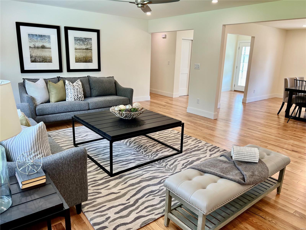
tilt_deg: -15.3
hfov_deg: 67.3
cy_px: 115
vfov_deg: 53.1
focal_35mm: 26
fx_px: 230
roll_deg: -2.0
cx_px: 153
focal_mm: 5.7
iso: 80
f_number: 1.5
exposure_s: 1/120
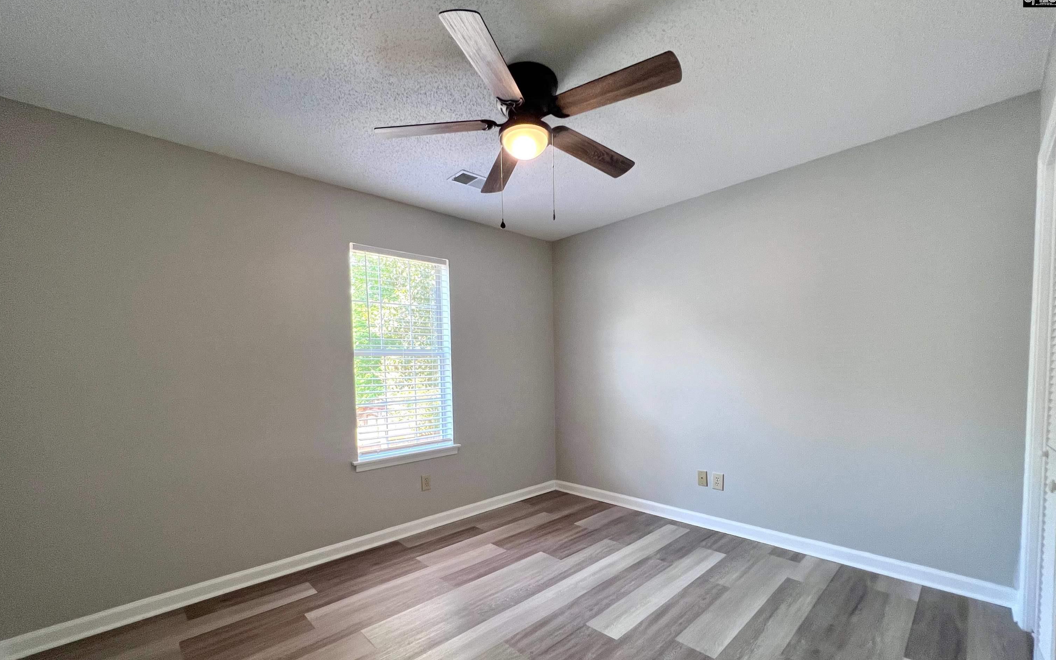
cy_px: 392
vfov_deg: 77.8
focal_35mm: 14
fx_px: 403
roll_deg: +1.3
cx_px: 520
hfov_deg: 105.3
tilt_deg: -4.5
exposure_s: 1/120
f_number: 1.8
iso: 160
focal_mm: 1.57
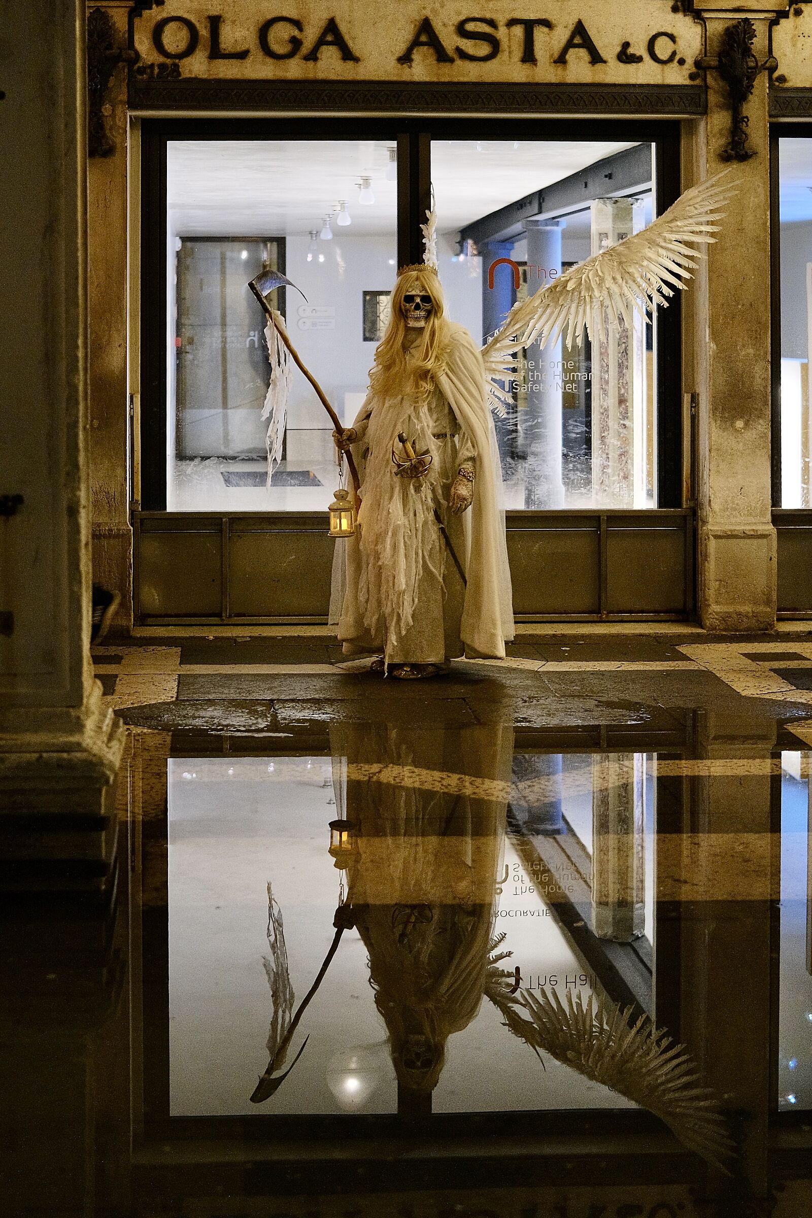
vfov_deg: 47.4
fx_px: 1387
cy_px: 609
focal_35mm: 41
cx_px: 406
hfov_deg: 32.6
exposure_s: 1/85
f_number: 1.2
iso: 640
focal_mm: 27
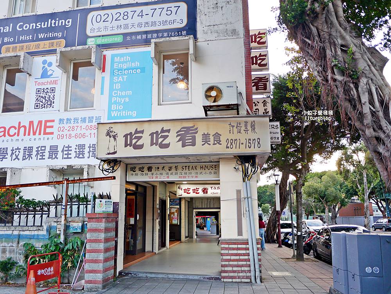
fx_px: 316
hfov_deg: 63.4
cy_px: 147
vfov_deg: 49.8
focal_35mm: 28
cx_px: 196
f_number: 2.5
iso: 200
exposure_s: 1/125
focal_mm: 14
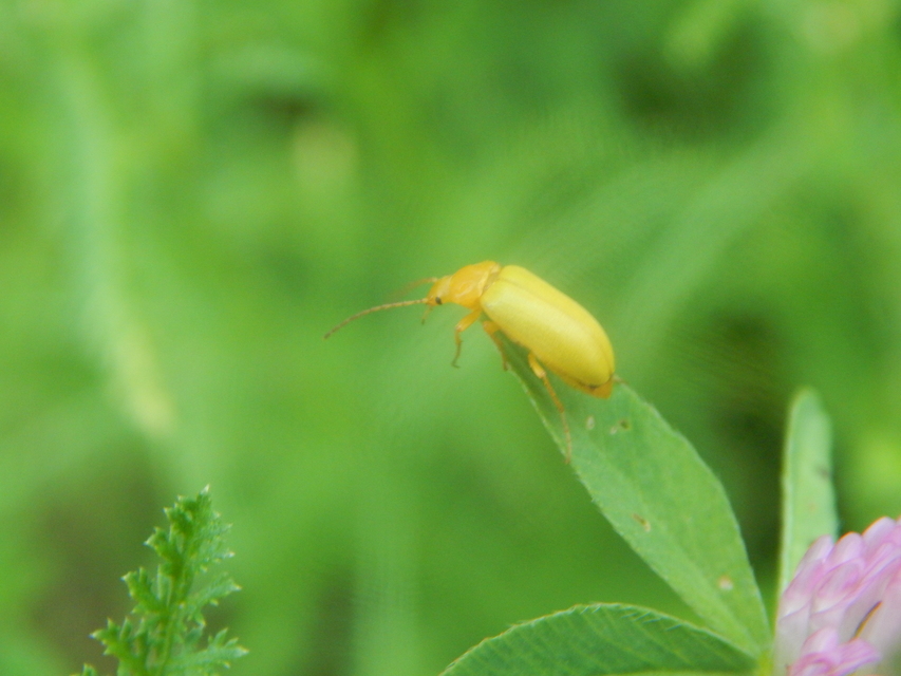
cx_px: 450
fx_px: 2707
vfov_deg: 14.2
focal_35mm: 104
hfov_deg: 18.9
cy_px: 338
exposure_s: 1/160
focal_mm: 18.7
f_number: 4.5
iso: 400
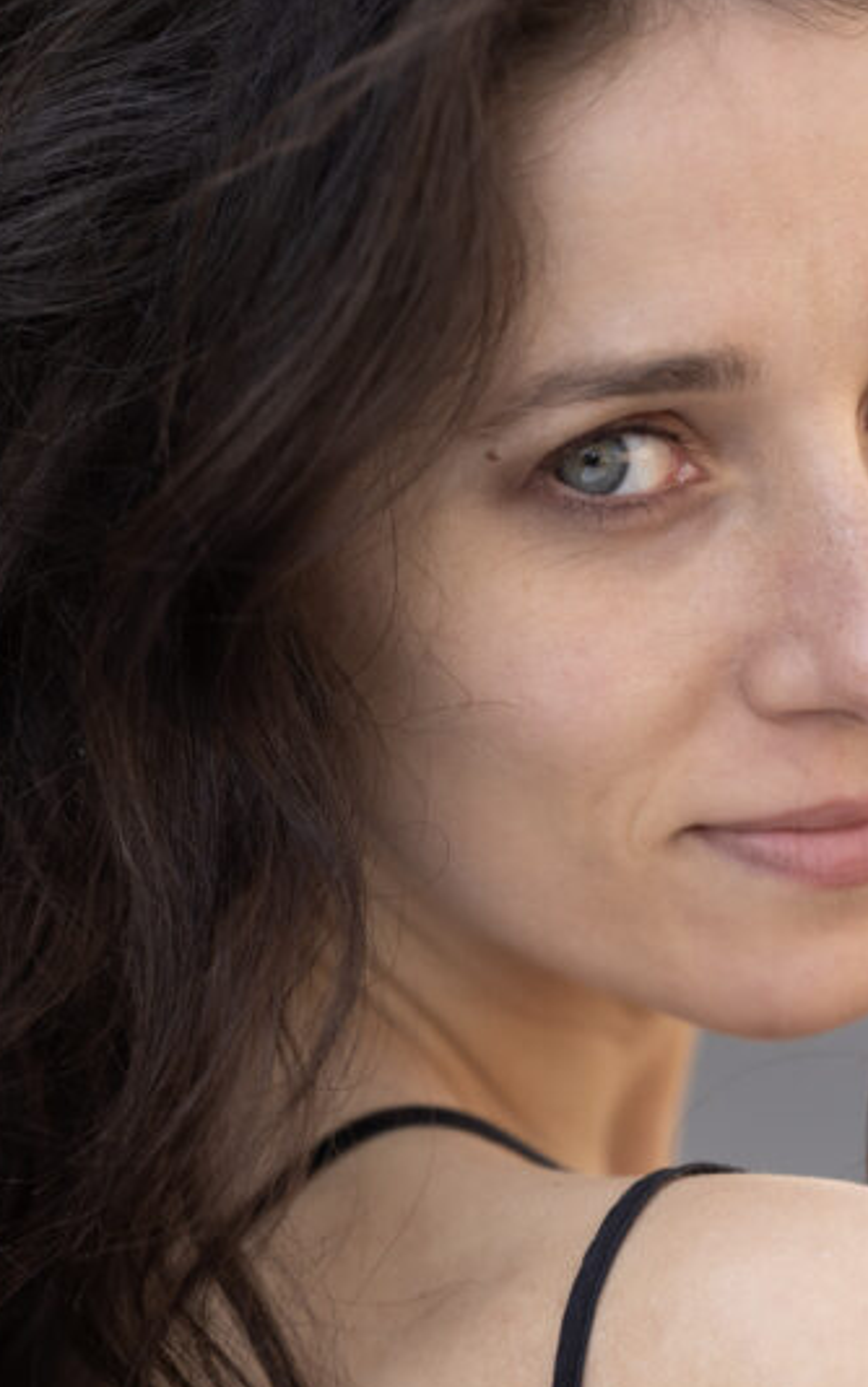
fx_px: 7074
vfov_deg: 11.2
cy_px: 1174
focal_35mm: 187
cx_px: 564
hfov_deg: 7.0
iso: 400
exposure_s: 1/2000
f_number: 2
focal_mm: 85
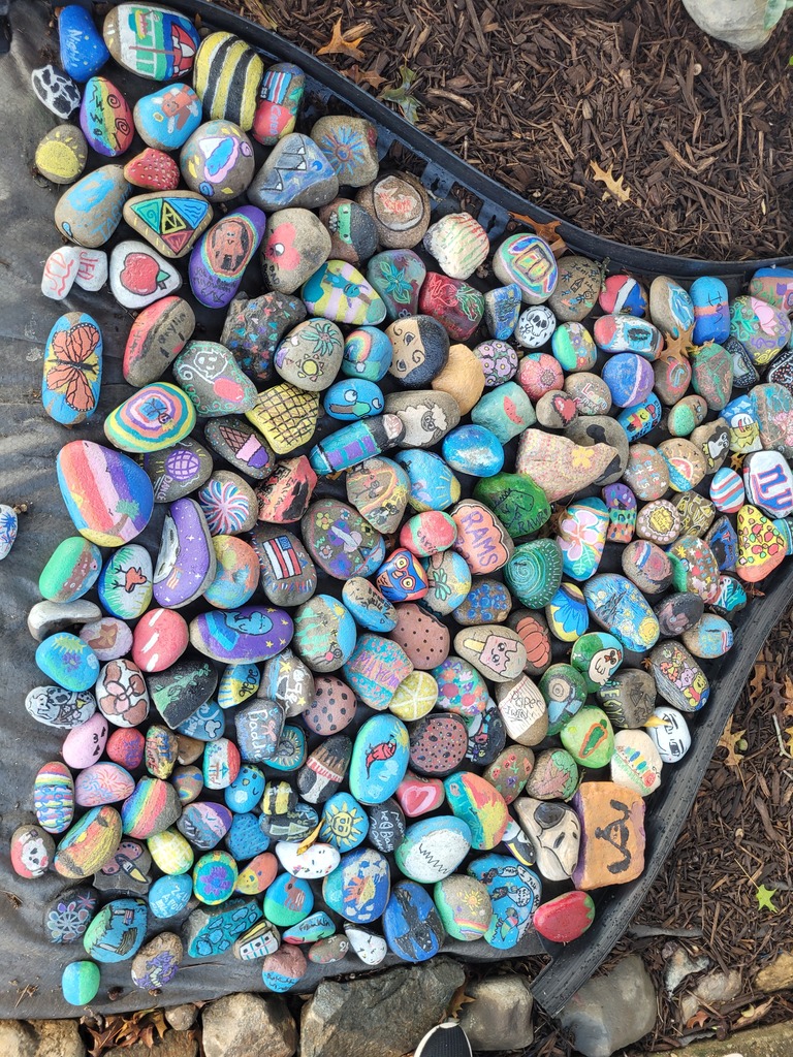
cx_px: 396
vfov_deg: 67.3
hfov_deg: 53.1
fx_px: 794
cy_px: 528
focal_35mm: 26
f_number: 1.8
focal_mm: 5.4
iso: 80
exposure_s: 1/120
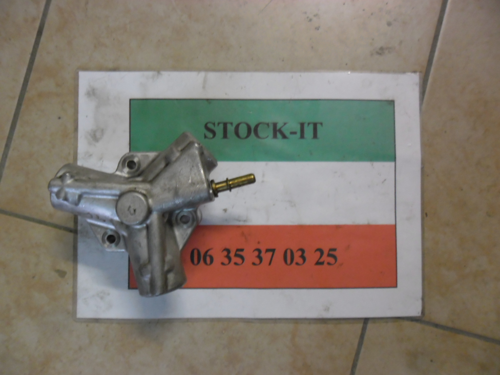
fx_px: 390
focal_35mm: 27
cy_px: 188
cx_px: 250
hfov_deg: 65.3
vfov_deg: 51.4
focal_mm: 4.9
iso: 400
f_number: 3.5
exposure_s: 1/22
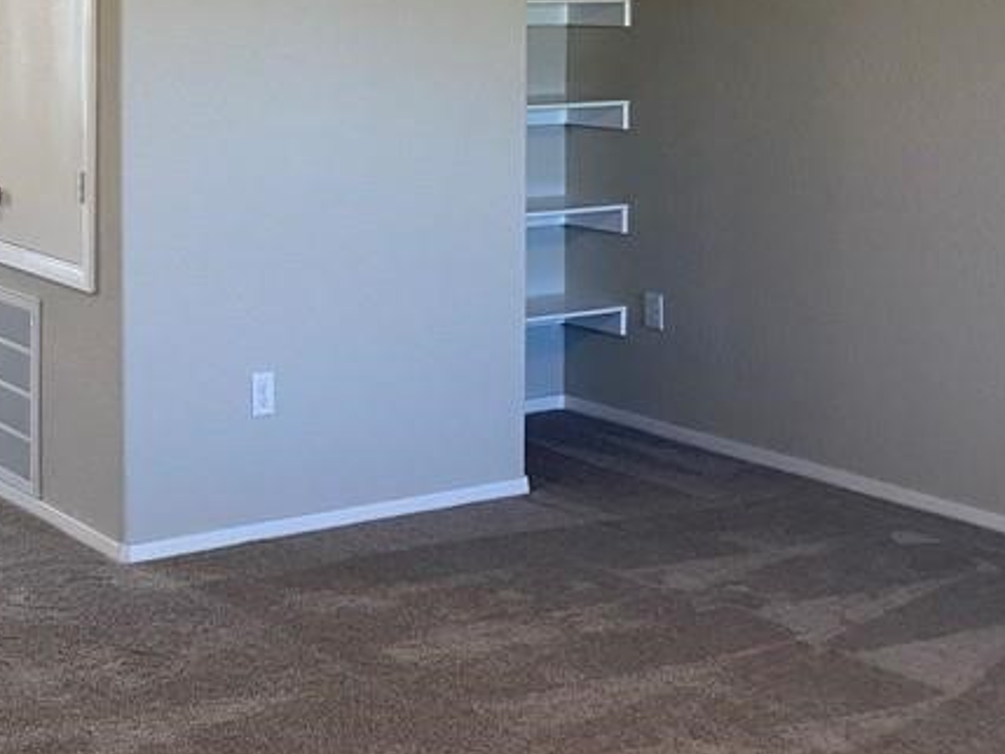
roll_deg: +0.1
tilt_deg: +0.0
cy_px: -12
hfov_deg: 28.9
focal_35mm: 62
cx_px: -35
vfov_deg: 22.7
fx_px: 1801
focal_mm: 4.25
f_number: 1.8
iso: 80
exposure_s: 1/60
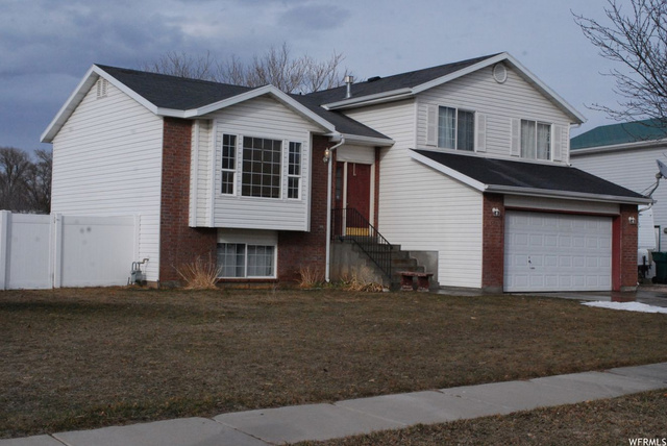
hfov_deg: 41.1
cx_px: 334
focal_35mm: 48
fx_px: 890
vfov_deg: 28.1
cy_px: 223
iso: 1250
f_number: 16
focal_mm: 32
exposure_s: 1/1000
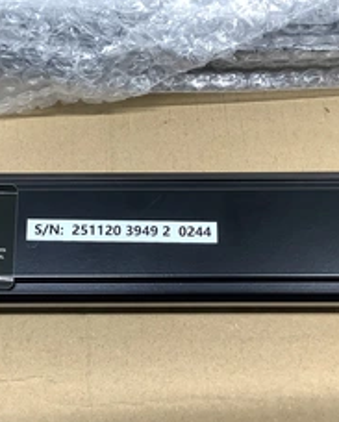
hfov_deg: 28.4
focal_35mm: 53
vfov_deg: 35.2
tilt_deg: -61.1
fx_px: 663
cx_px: 107
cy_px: 242
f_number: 2.4
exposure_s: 1/60
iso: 64
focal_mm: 3.3
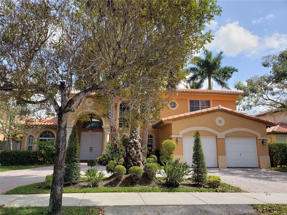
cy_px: 108
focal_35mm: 26
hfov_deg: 67.3
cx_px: 144
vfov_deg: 53.1
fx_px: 216
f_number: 2.4
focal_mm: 4.3
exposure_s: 1/1242
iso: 50
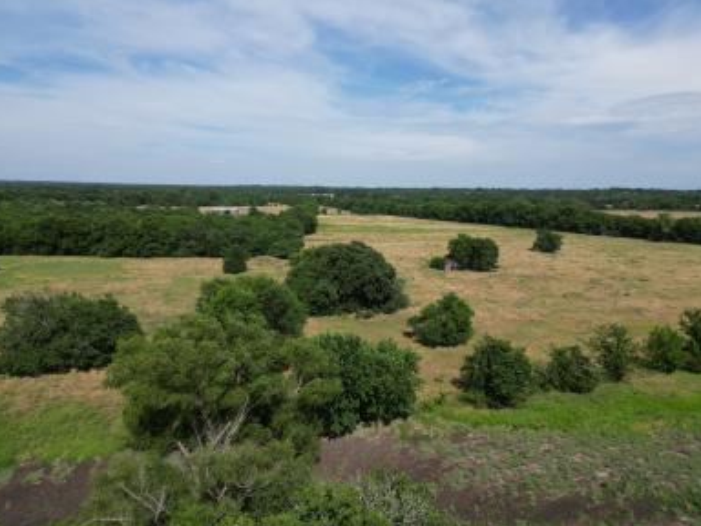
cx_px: 356
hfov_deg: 69.4
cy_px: 259
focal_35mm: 25
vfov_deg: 54.9
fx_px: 506
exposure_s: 1/3200
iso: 100
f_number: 1.7
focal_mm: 6.72
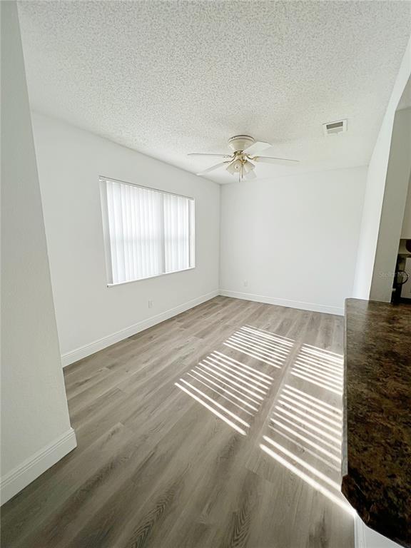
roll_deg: -0.6
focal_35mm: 13
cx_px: 206
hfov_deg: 89.9
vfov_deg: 106.2
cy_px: 274
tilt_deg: -9.7
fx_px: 206
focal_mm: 1.57
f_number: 1.8
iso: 32
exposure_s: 1/233
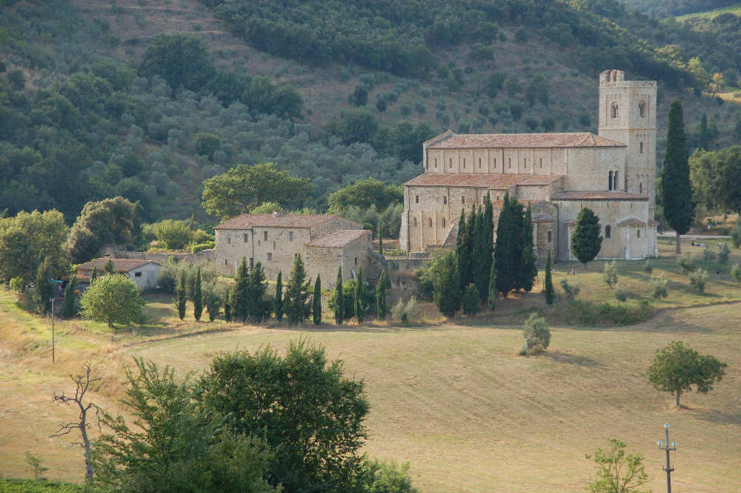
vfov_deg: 9.6
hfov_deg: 14.4
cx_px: 370
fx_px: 2931
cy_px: 246
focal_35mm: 142
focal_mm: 95
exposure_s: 1/180
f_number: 8
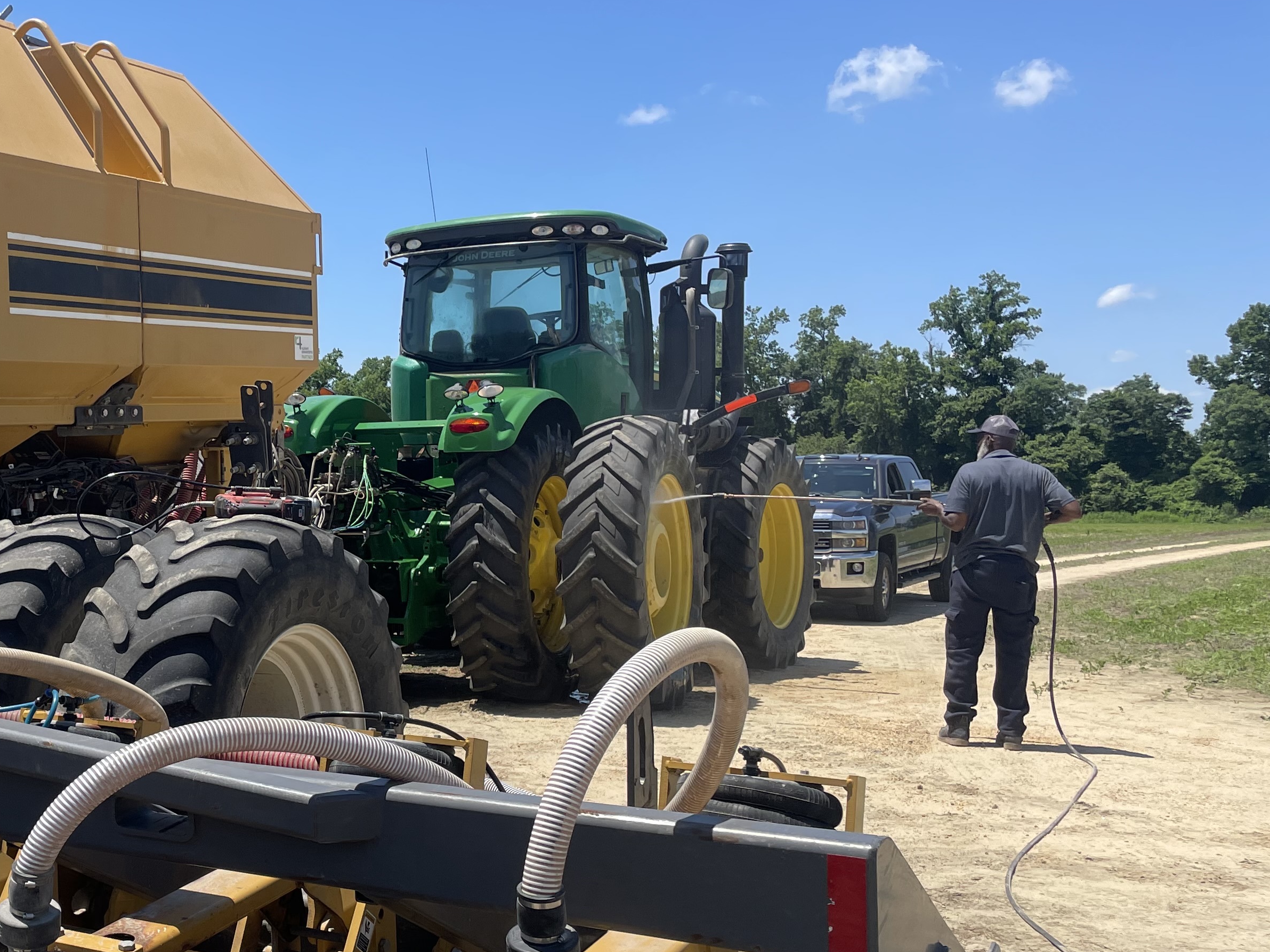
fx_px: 1614
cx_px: 206
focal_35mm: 44
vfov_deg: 32.9
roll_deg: -0.6
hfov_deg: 40.7
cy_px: 500
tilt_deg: +1.6
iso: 32
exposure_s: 1/3300
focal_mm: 4.2
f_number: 1.6
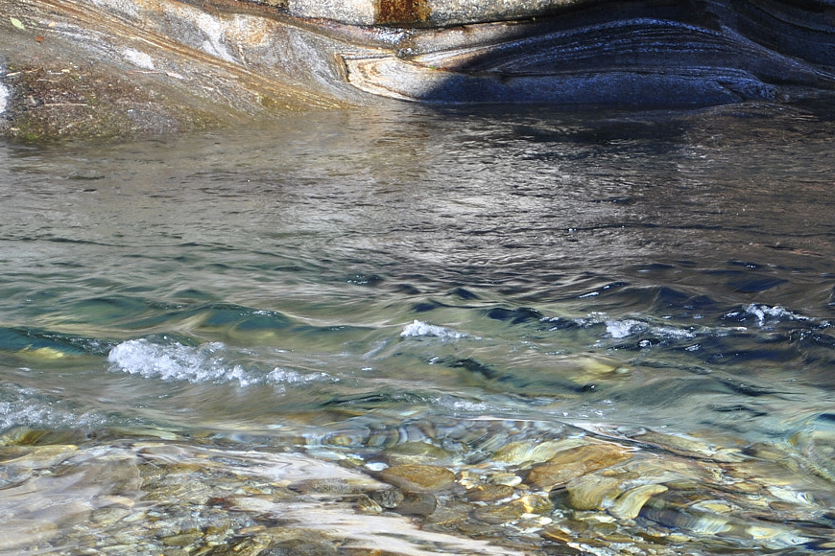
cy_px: 447
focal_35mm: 152
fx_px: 3523
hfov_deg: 13.5
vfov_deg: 9.0
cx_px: 588
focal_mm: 55
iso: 100
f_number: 5.6
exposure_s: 1/40
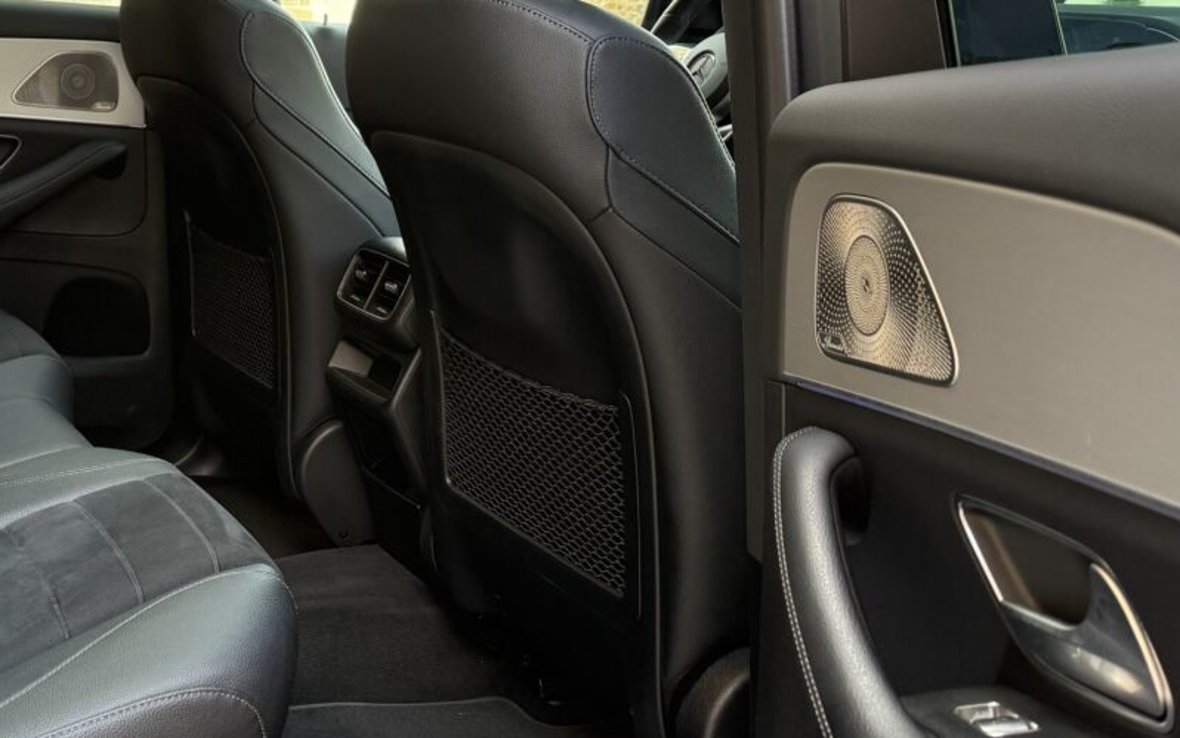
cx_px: 237
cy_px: 297
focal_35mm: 51
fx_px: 1640
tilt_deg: -10.5
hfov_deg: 38.1
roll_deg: -0.5
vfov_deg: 25.3
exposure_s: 1/228
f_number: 1.78
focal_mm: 6.76
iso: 160
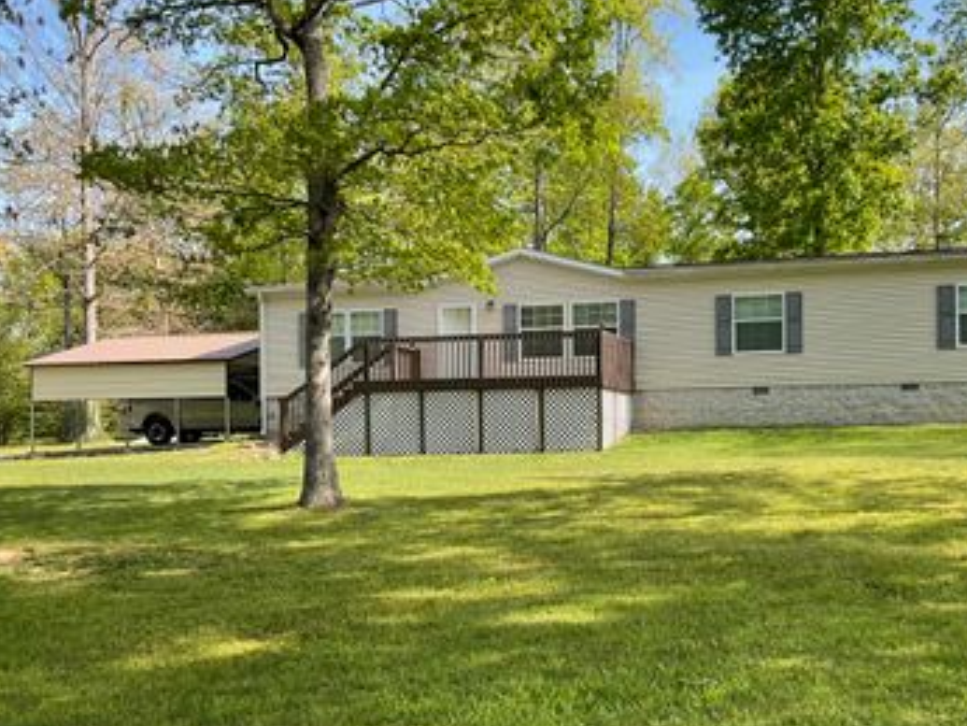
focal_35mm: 42
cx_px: 586
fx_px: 1174
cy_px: 430
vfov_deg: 34.3
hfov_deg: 44.5
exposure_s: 1/482
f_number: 1.8
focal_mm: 3
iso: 16
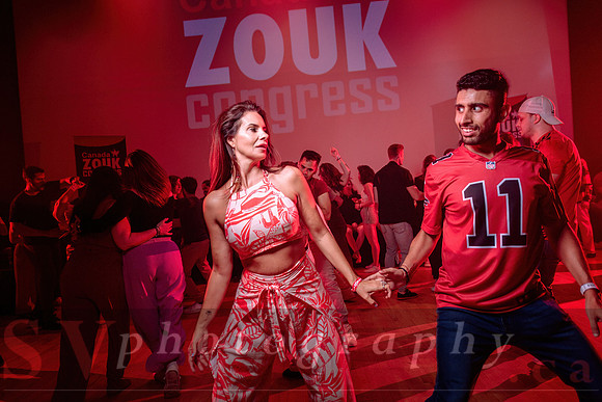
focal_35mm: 24
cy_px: 201
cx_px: 301
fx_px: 401
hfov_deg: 73.7
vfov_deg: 53.2
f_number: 2.8
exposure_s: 1/60
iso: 800
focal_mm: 24
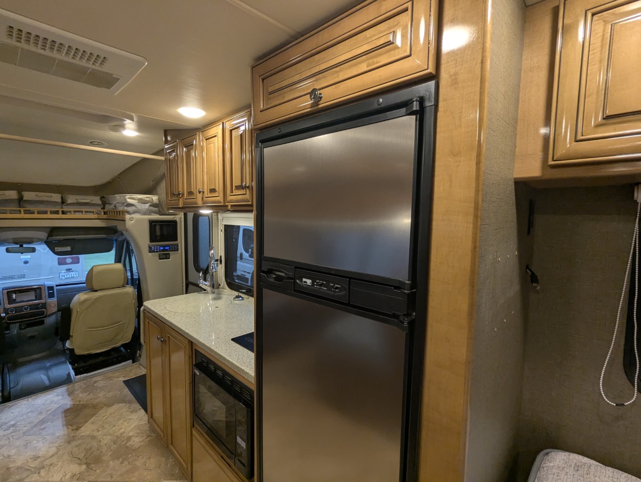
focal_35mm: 16
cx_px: 320
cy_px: 241
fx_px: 297
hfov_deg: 94.4
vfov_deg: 78.2
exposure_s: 1/51.2
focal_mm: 2.35
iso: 191
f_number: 2.2
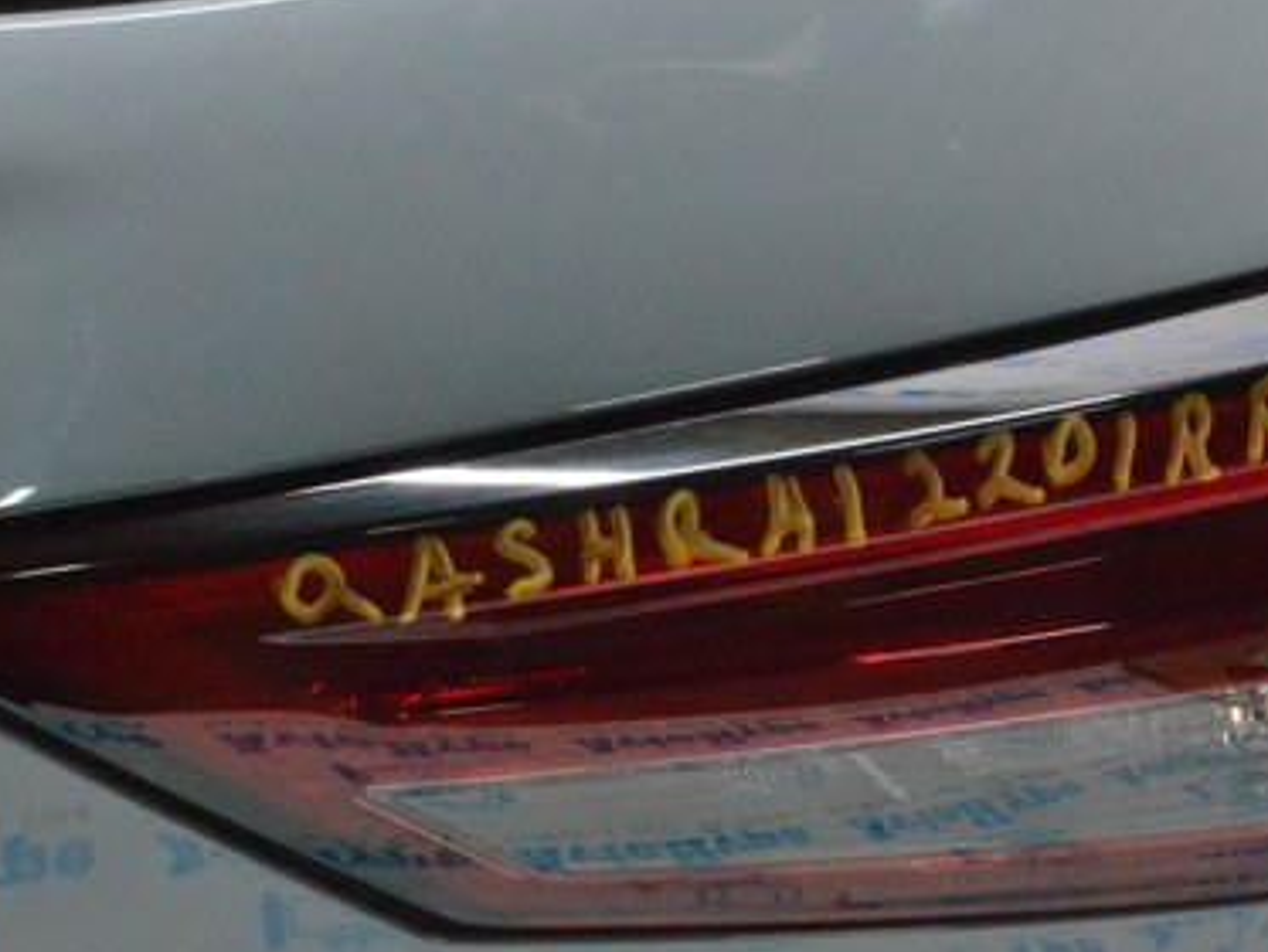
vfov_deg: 17.6
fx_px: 3078
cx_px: 829
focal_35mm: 84
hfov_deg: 23.2
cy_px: 493
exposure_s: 1/50
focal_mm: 34
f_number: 13
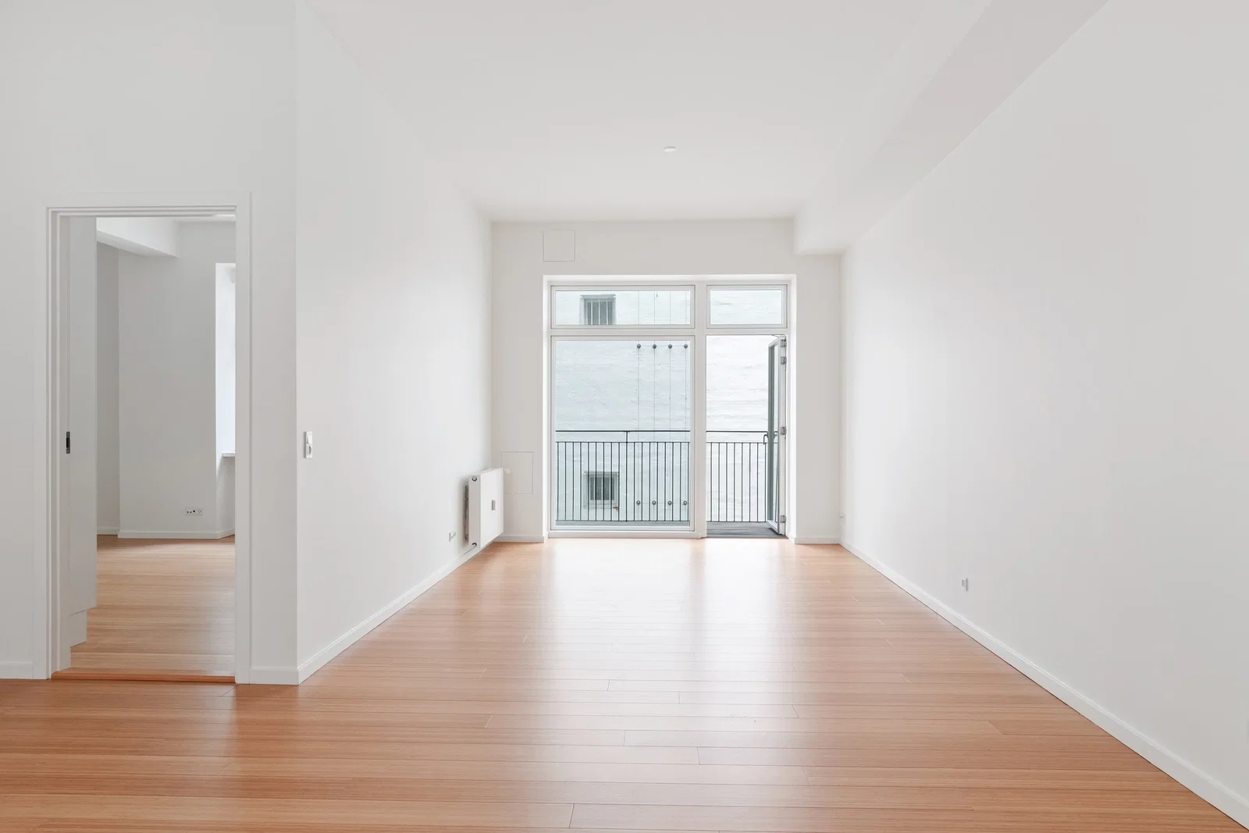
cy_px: 416
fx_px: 781
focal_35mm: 22
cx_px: 624
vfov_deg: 56.2
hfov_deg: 77.3
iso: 200
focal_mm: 15
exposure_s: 1
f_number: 10
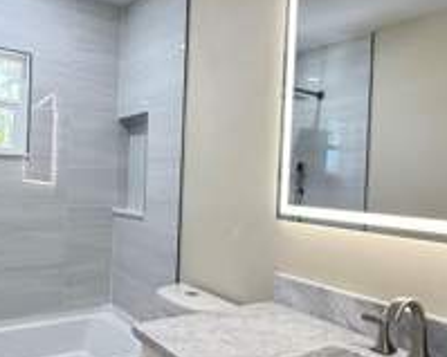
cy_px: 195
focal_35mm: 33
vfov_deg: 44.5
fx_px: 436
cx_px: 238
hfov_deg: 54.2
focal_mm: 2.22
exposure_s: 1/101
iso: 250
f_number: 2.2
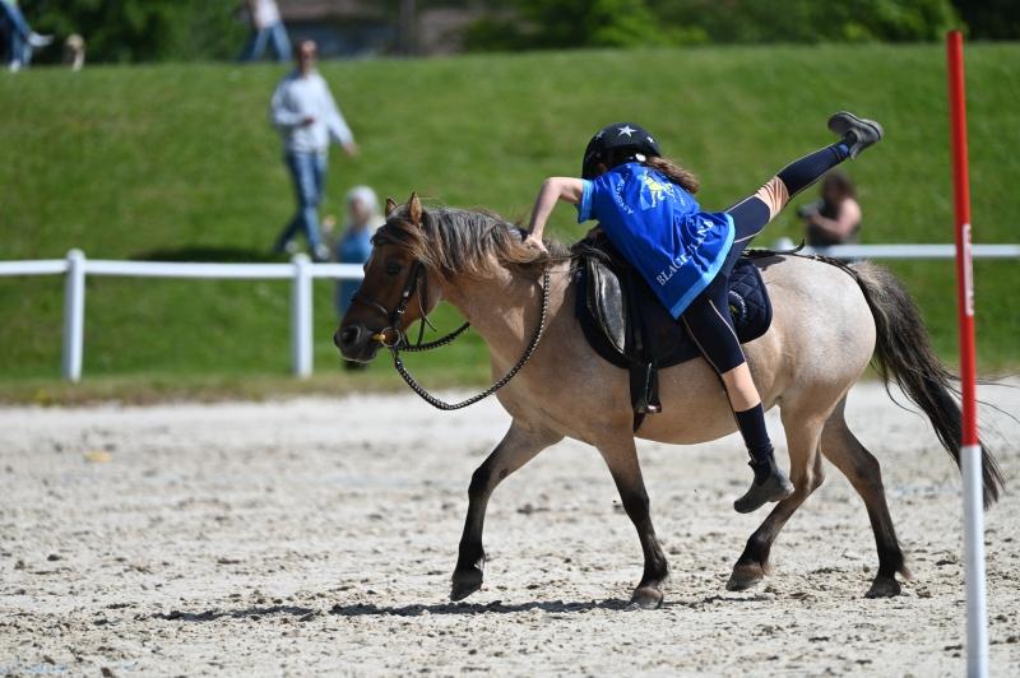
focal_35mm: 300
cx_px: 510
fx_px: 8493
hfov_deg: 6.9
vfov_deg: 4.6
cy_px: 339
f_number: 5.3
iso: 220
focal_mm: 300
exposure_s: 1/1250
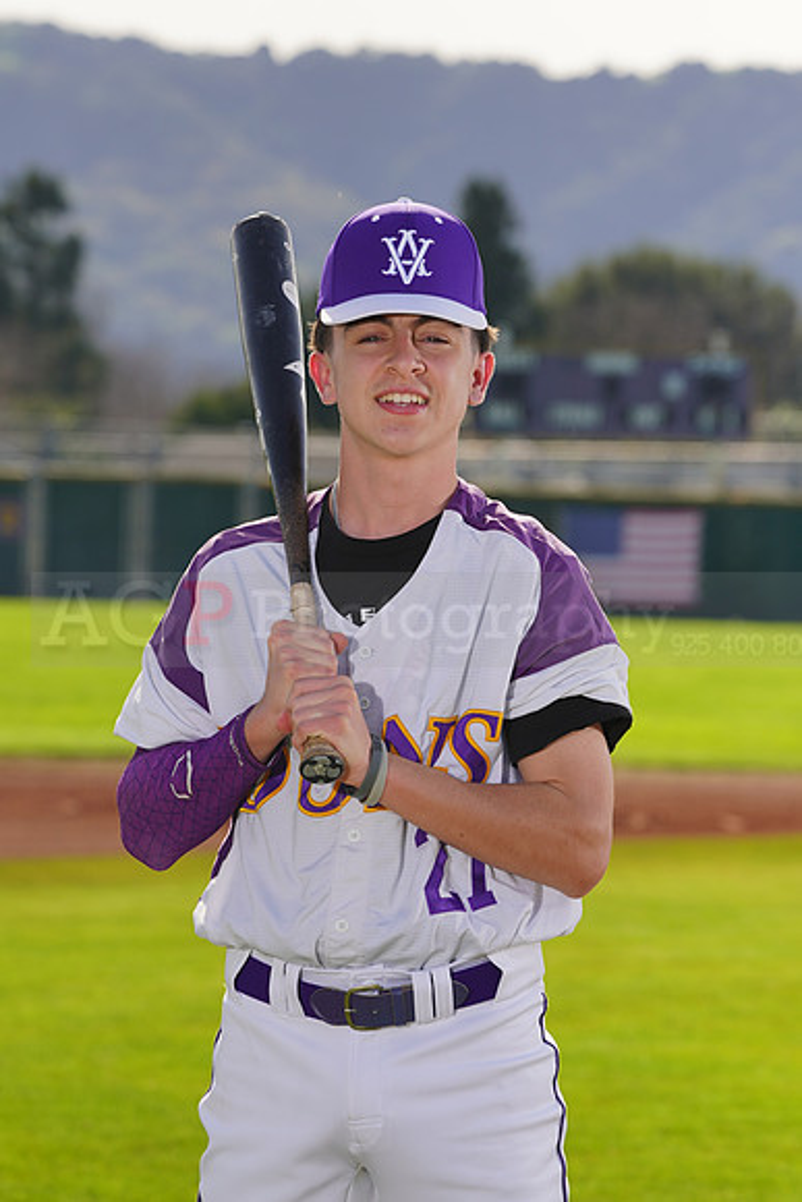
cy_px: 601
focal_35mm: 206
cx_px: 401
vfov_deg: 10.0
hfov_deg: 6.7
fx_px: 6879
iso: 100
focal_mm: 206
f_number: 9
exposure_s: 1/250
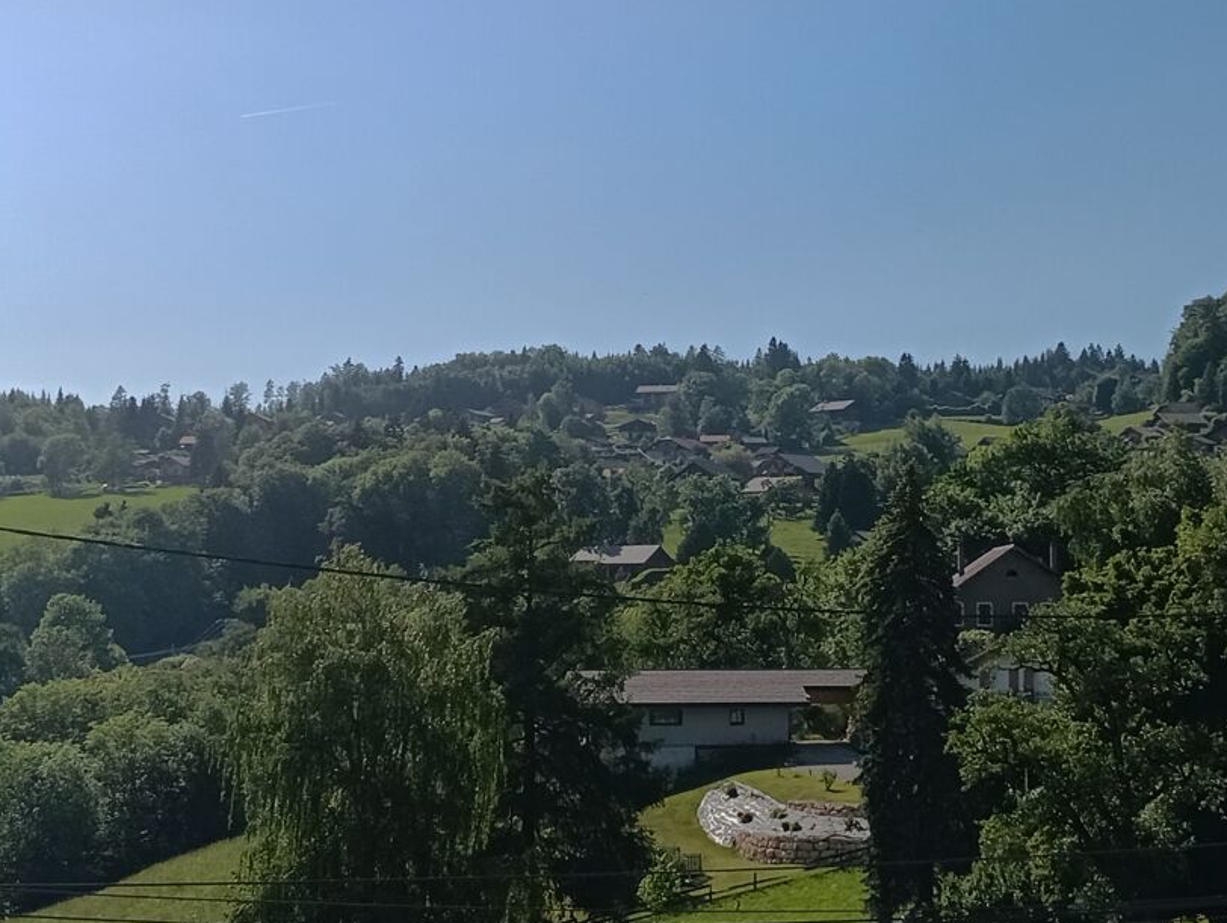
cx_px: 681
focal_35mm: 69
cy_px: 390
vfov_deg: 21.3
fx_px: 2449
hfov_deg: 28.1
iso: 51
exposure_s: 1/1287
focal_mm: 3.96
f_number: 1.8
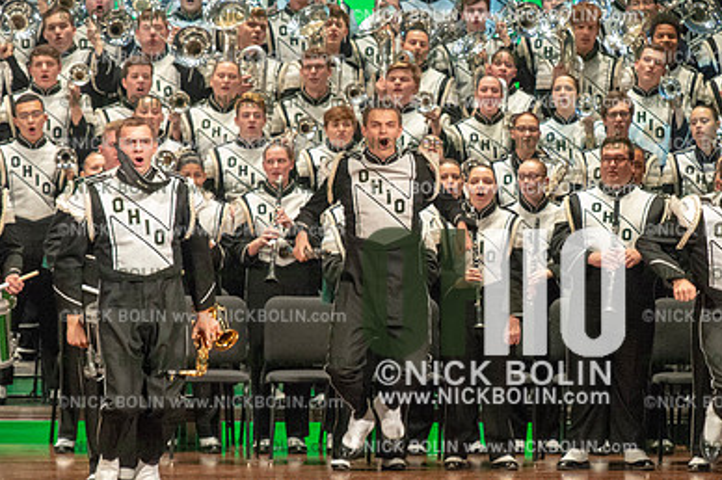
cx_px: 493
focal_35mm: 329
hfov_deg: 6.3
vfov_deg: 4.2
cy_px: 316
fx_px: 6593
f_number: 5.6
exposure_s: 1/320
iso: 8000
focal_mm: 220
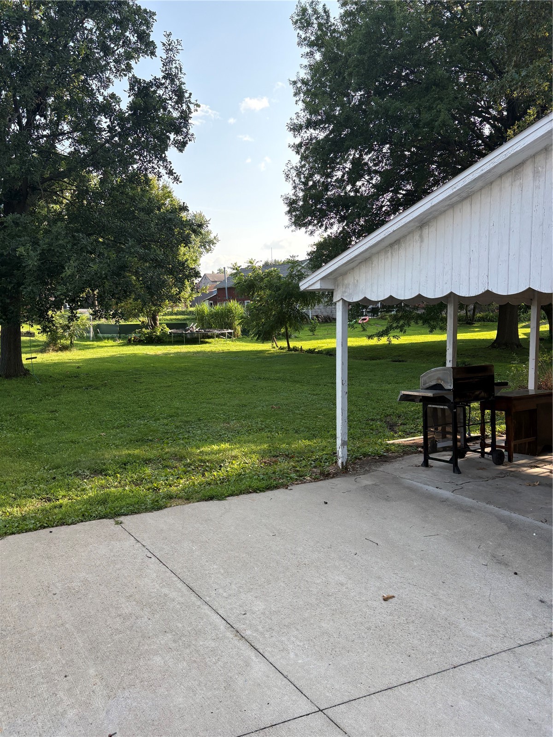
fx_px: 554
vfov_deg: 67.3
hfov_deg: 53.1
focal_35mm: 26
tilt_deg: -1.7
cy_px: 368
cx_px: 276
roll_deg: -0.2
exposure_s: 1/959
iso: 64
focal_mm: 5.96
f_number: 1.6
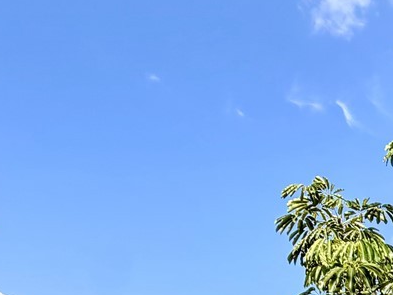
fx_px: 647
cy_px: 492
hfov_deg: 24.8
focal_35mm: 57
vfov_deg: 20.3
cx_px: 610
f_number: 2.2
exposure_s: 1/770
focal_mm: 2.22
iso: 32
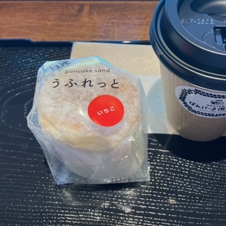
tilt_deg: -55.3
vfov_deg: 38.3
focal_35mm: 44
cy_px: 96
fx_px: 325
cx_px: 137
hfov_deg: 38.2
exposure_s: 1/100
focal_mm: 3.99
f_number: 1.8
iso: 64
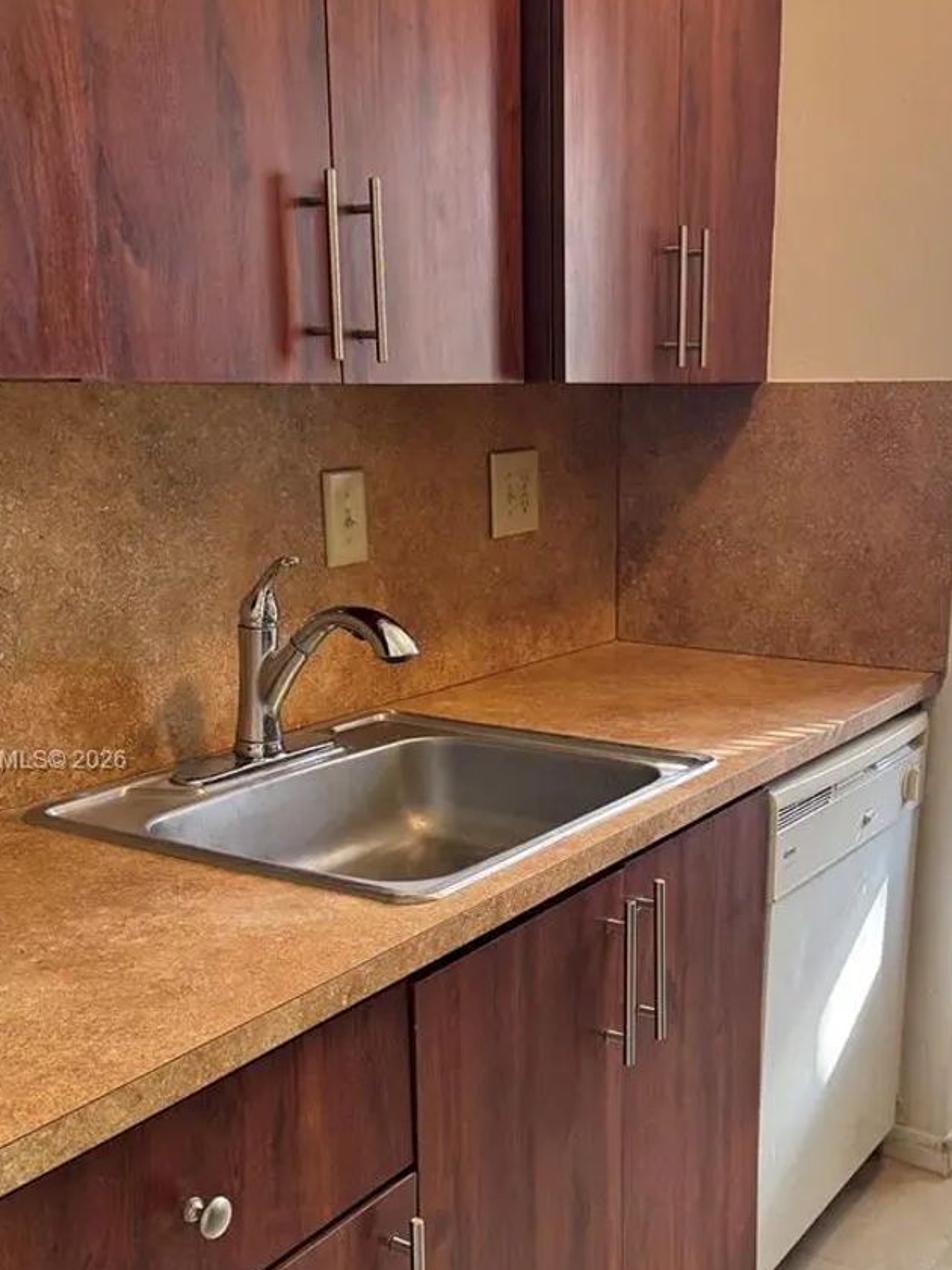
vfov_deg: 47.6
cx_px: 582
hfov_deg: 36.7
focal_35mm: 39
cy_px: 761
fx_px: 1430
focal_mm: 6.76
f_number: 1.78
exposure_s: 1/60
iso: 160
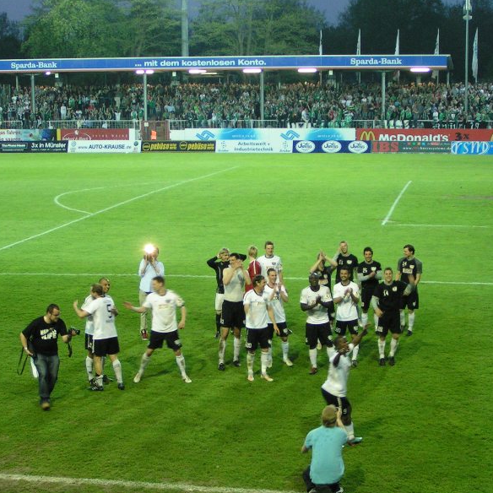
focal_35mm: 69
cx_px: 252
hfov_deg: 25.0
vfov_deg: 25.0
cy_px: 245
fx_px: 1112
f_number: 3.2
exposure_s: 1/30
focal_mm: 8.7
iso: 200
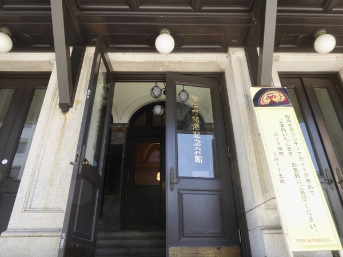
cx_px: 172
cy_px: 128
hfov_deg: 69.4
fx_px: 248
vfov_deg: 54.9
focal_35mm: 25
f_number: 3.3
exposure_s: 1/80
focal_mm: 4.3
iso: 100
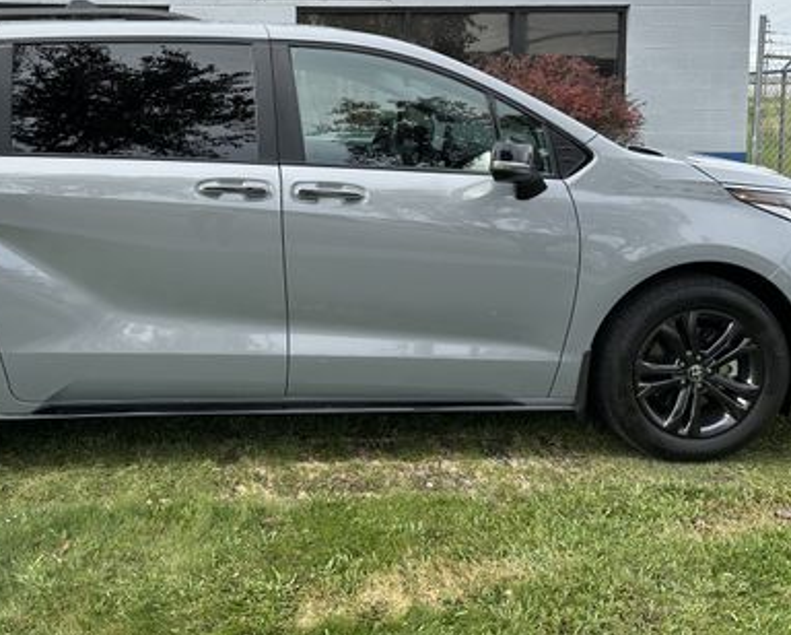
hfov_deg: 45.7
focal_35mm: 39
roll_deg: +0.5
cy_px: 186
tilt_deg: -2.3
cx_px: 233
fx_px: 914
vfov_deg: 37.6
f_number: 1.78
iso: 80
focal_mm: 6.86
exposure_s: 1/1393
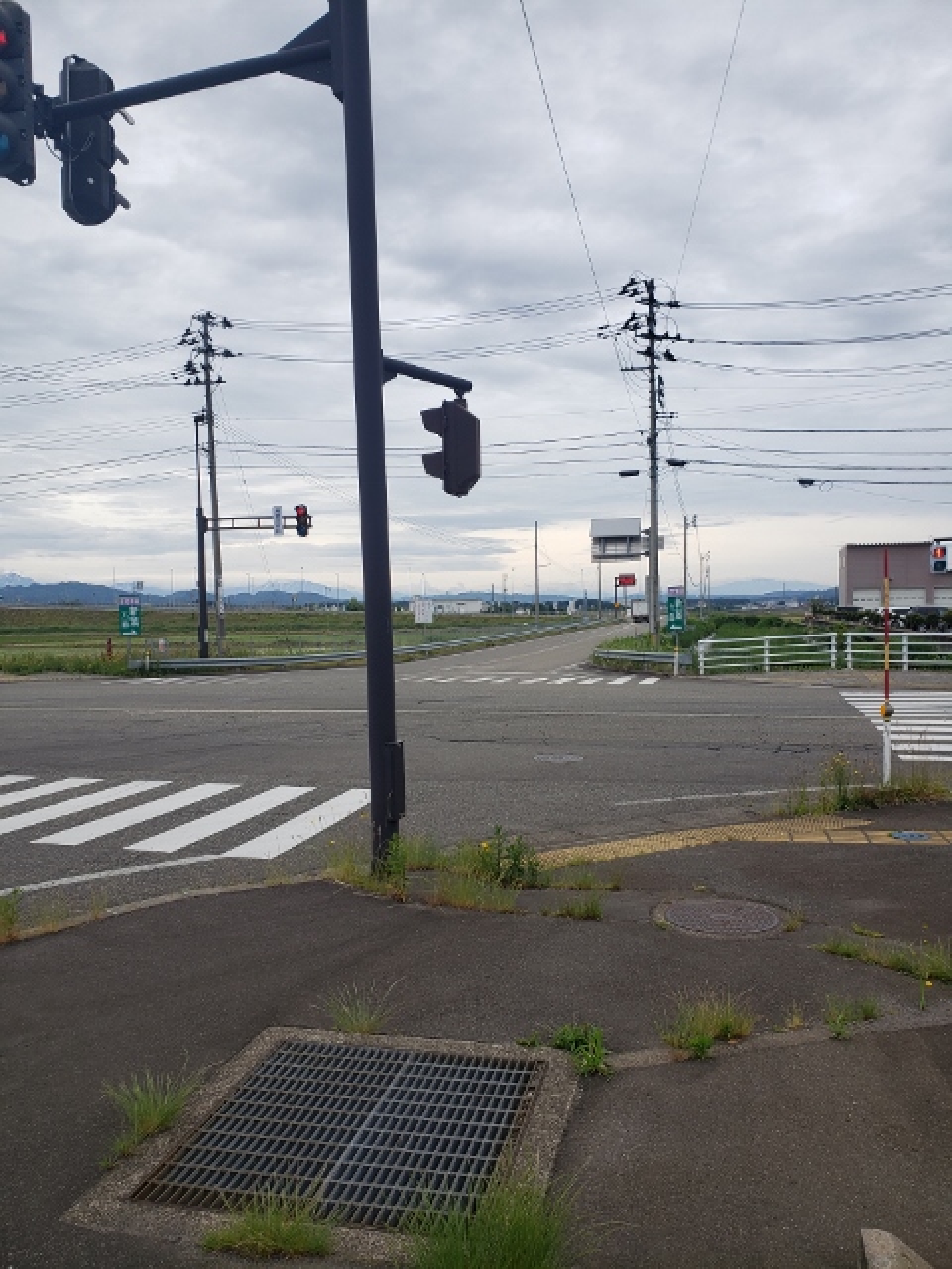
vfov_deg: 67.3
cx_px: 476
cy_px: 634
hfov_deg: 53.1
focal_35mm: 26
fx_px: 953
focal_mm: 4.3
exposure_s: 1/1553
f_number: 2.4
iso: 50
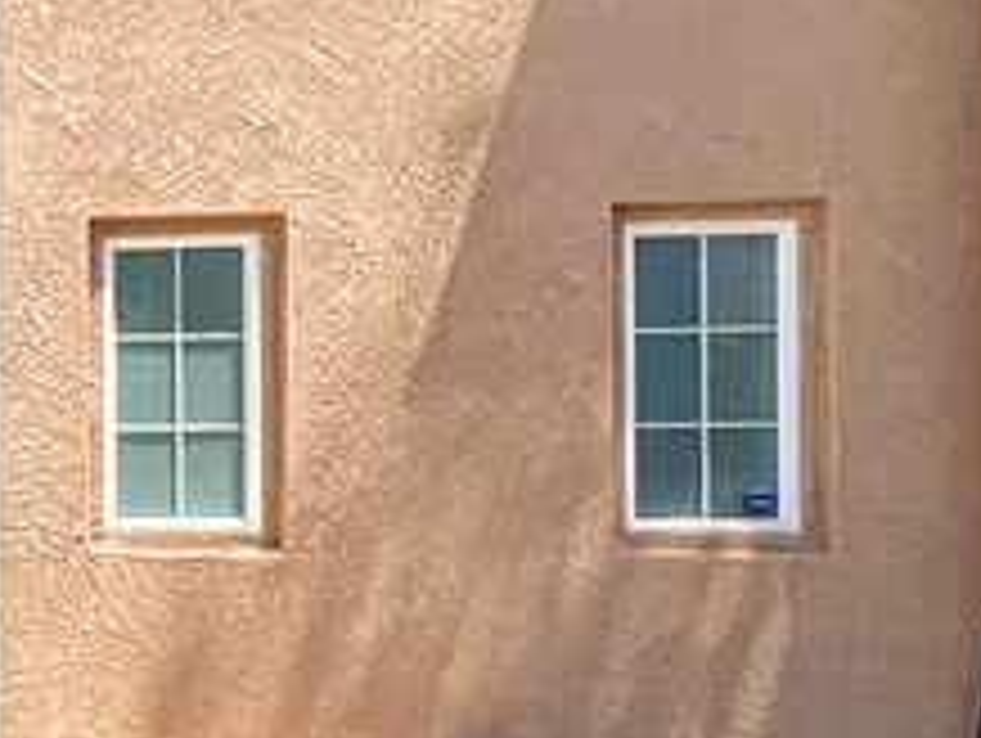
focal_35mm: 61
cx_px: -770
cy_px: 418
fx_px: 1731
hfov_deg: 21.4
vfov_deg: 24.1
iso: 32
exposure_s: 1/995
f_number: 1.8
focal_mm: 1.57
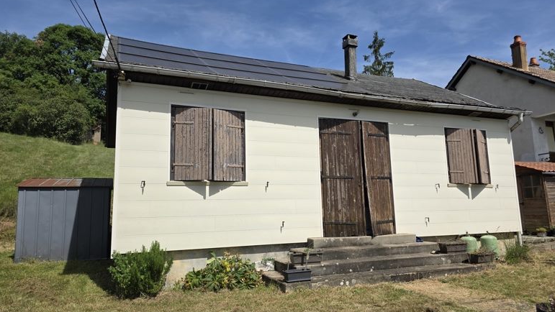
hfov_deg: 71.9
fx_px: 383
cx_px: 274
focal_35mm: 26
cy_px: 154
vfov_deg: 44.4
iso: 64
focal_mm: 6.3
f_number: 1.7
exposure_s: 1/7944
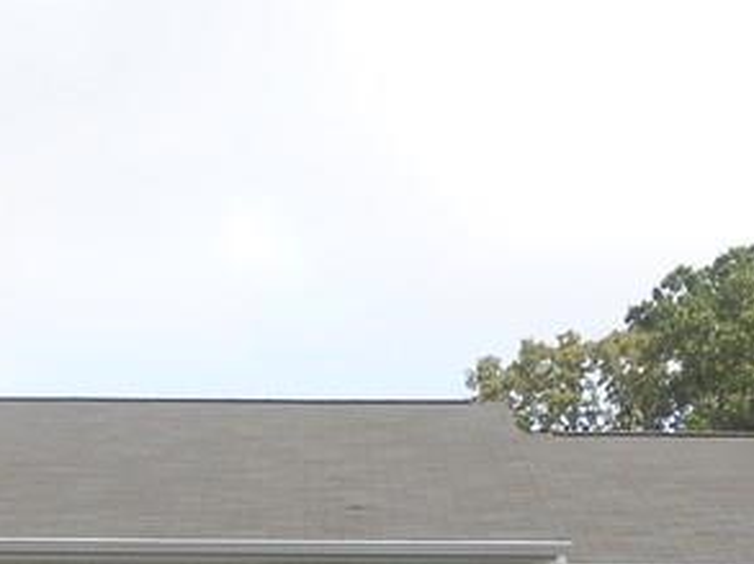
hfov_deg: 21.6
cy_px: 937
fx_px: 1980
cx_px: 345
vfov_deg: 14.6
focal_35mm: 91
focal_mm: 4.6
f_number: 3.5
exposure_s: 1/400
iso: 80
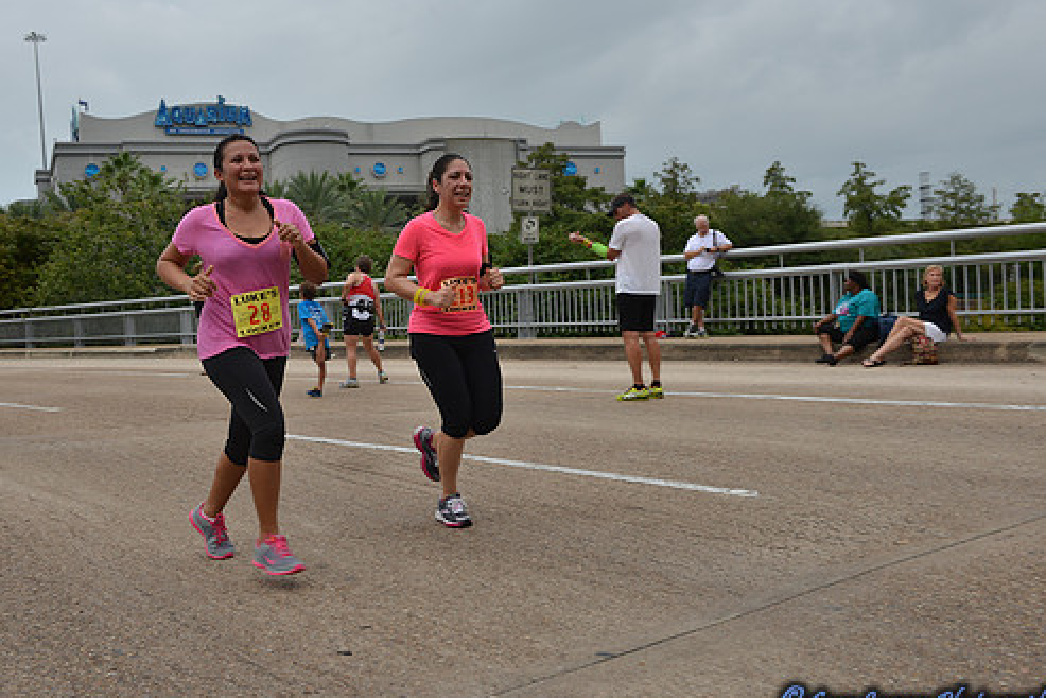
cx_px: 463
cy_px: 319
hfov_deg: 48.3
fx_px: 1162
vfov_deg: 33.4
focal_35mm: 40
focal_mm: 34
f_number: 5.6
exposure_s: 1/160
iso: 100
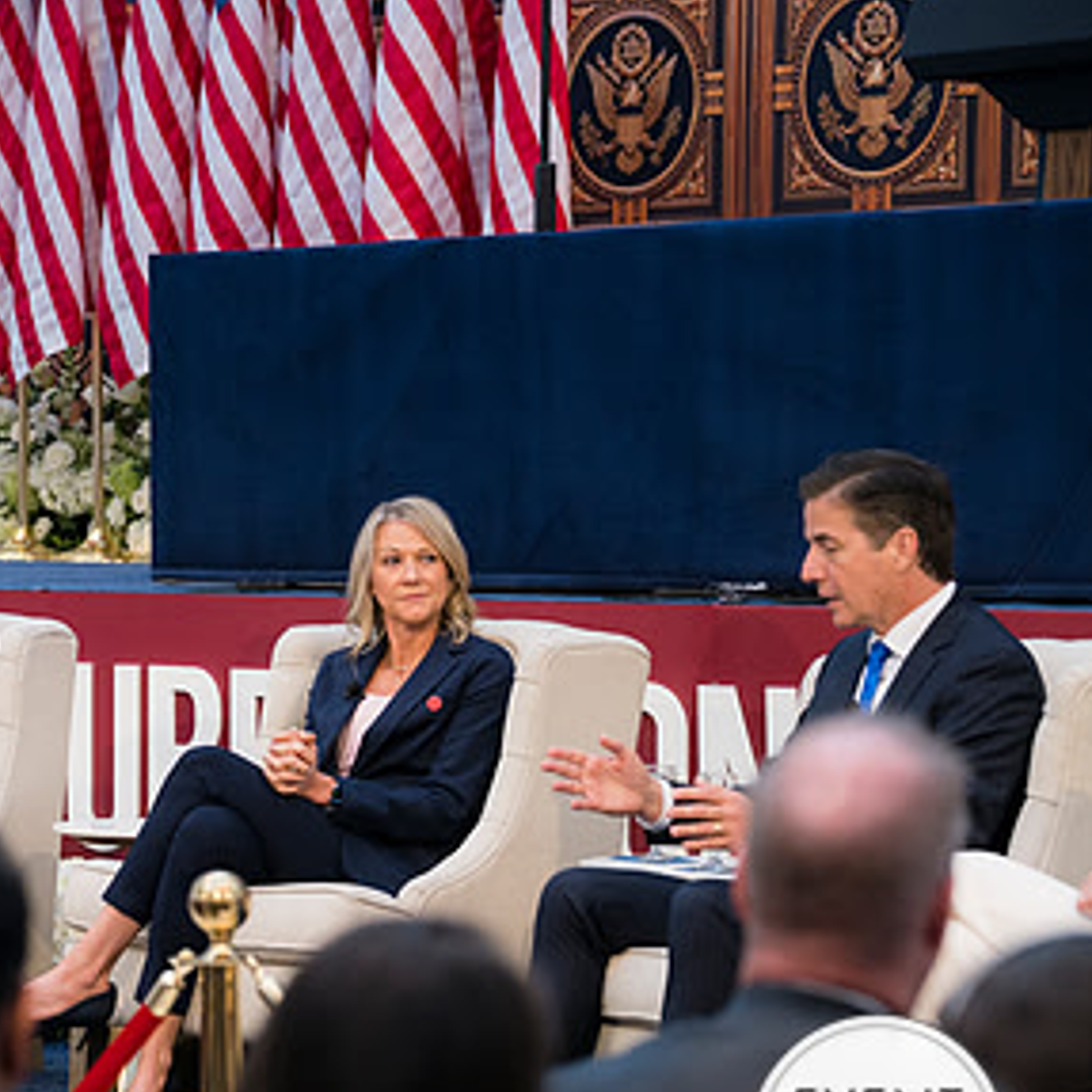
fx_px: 5389
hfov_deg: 11.5
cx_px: 30
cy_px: 660
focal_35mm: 151
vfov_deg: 11.6
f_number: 4
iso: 500
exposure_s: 1/160
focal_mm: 88
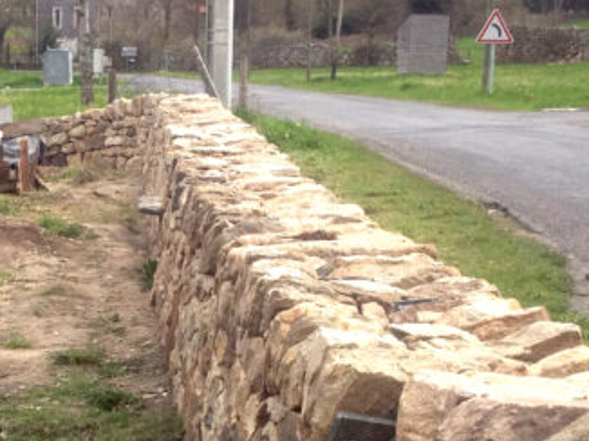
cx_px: 172
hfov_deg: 17.8
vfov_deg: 13.3
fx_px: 1870
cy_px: 432
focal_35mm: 110
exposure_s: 1/506
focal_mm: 4.28
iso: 64
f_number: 2.4
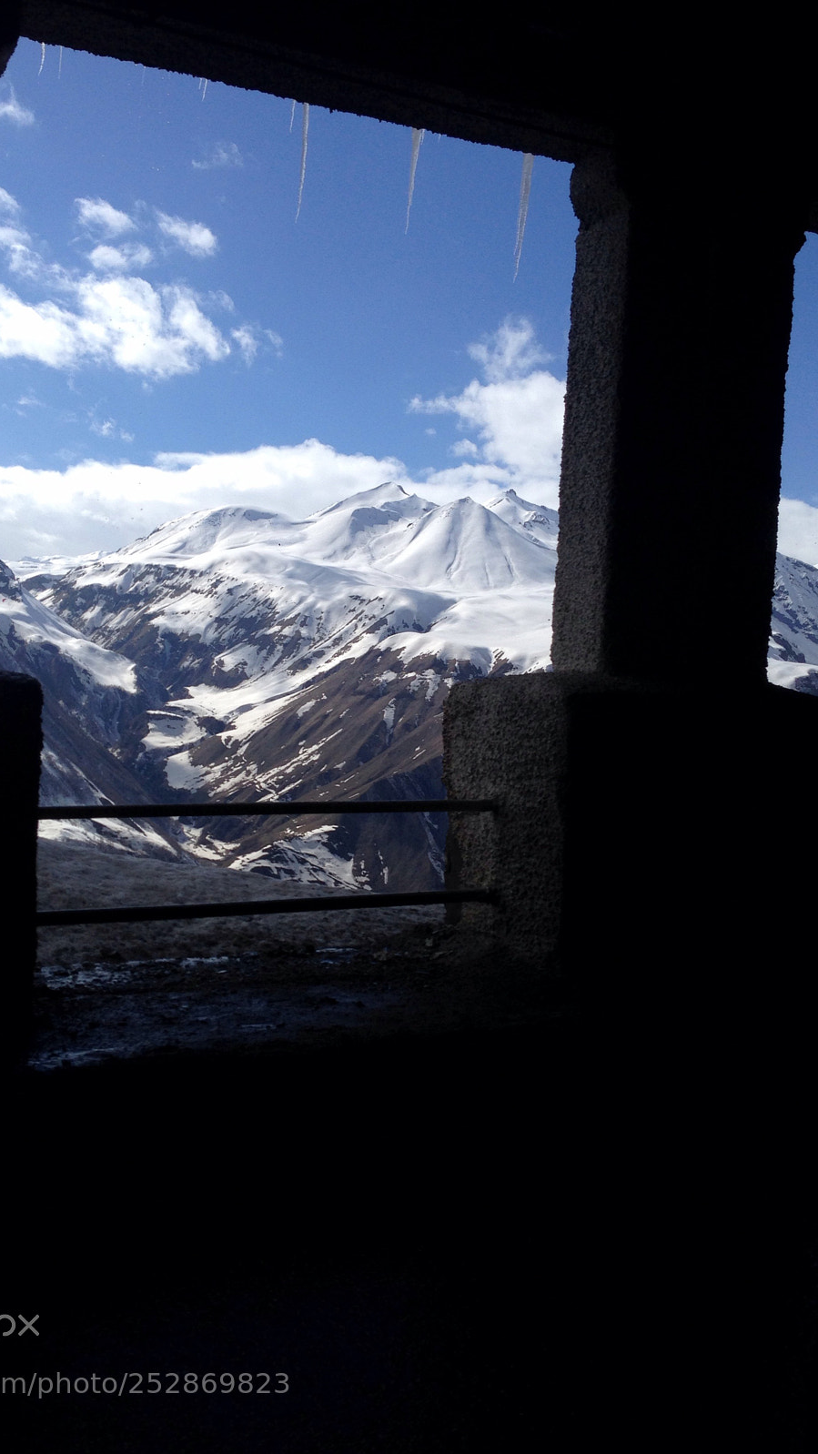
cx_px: 359
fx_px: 1388
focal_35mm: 36
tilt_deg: +2.8
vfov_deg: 55.3
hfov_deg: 32.8
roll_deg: -3.7
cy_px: 727
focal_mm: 4.12
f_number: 2.4
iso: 50
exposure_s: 1/1808
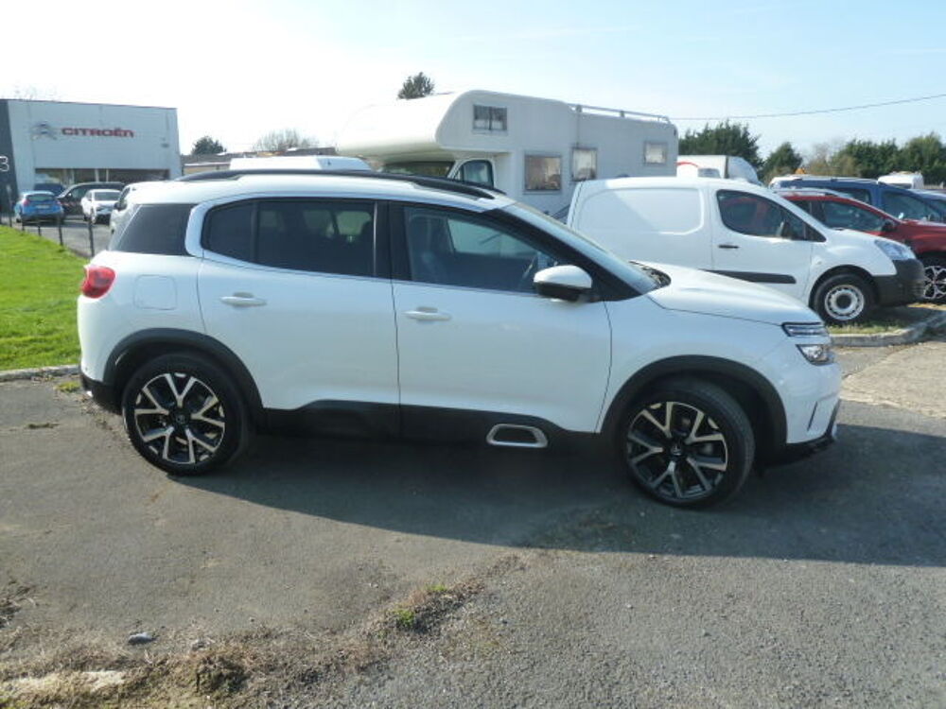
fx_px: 683
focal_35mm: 25
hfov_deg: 69.4
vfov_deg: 54.9
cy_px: 354
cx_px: 473
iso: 125
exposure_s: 1/320
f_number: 4
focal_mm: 4.1
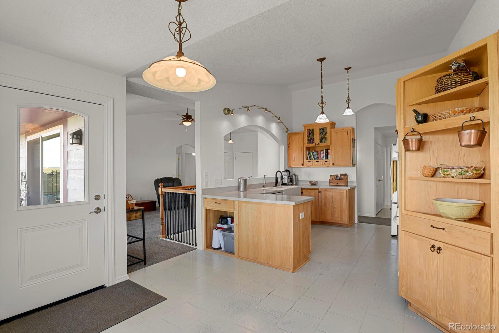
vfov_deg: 70.4
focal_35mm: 17
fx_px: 236
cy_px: 166
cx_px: 250
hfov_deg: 93.3
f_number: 8
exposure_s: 1/1.25
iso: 250
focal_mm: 17
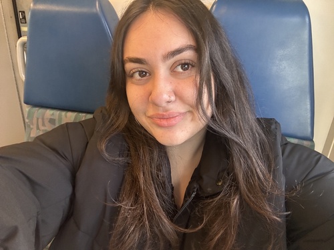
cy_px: 125
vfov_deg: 58.9
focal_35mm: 23
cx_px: 167
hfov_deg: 73.9
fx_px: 222
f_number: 1.9
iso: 125
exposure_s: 1/60
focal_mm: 2.69
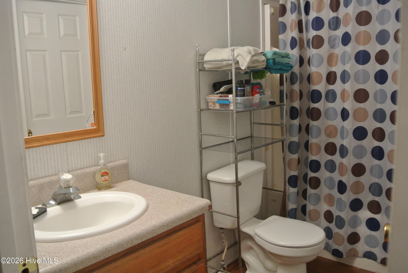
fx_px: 352
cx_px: 204
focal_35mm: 31
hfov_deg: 60.2
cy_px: 136
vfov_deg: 42.4
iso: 720
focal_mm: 11.8
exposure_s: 1/30
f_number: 3.8
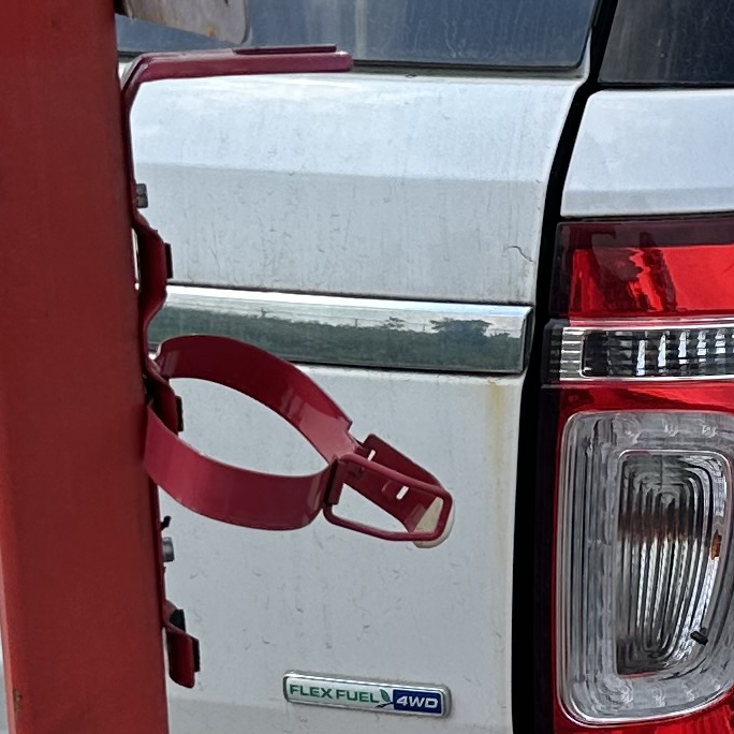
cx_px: 774
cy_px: 567
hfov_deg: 13.7
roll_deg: +1.0
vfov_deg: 13.9
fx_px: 2999
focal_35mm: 125
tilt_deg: -14.0
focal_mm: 6.86
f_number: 1.78
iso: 80
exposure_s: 1/3356
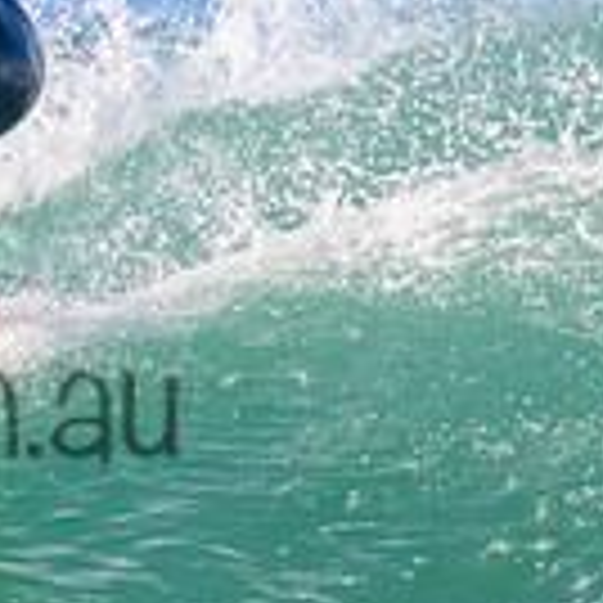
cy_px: 306
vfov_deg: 0.5
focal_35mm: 3491
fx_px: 68801
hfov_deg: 0.5
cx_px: -60
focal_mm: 800
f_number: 11
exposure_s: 1/2000
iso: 2000
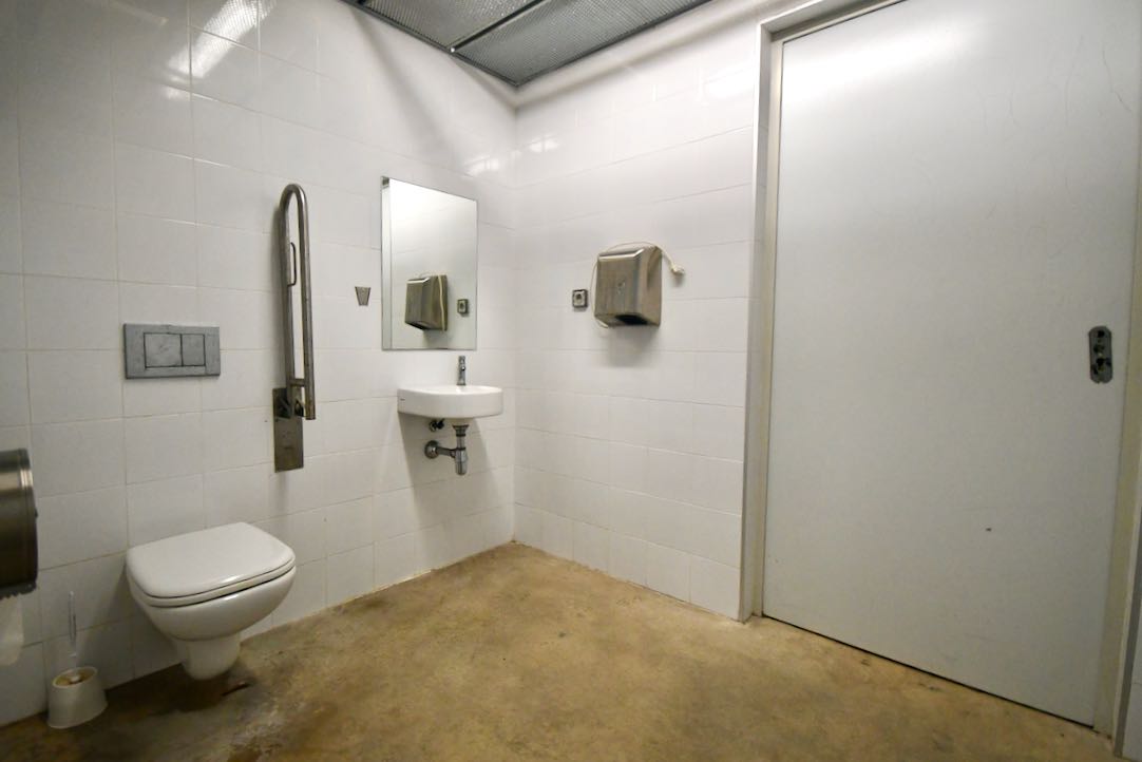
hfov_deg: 100.4
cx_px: 571
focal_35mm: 15
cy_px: 381
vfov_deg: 77.4
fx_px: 476
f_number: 4
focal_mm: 10
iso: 2200
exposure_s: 1/125
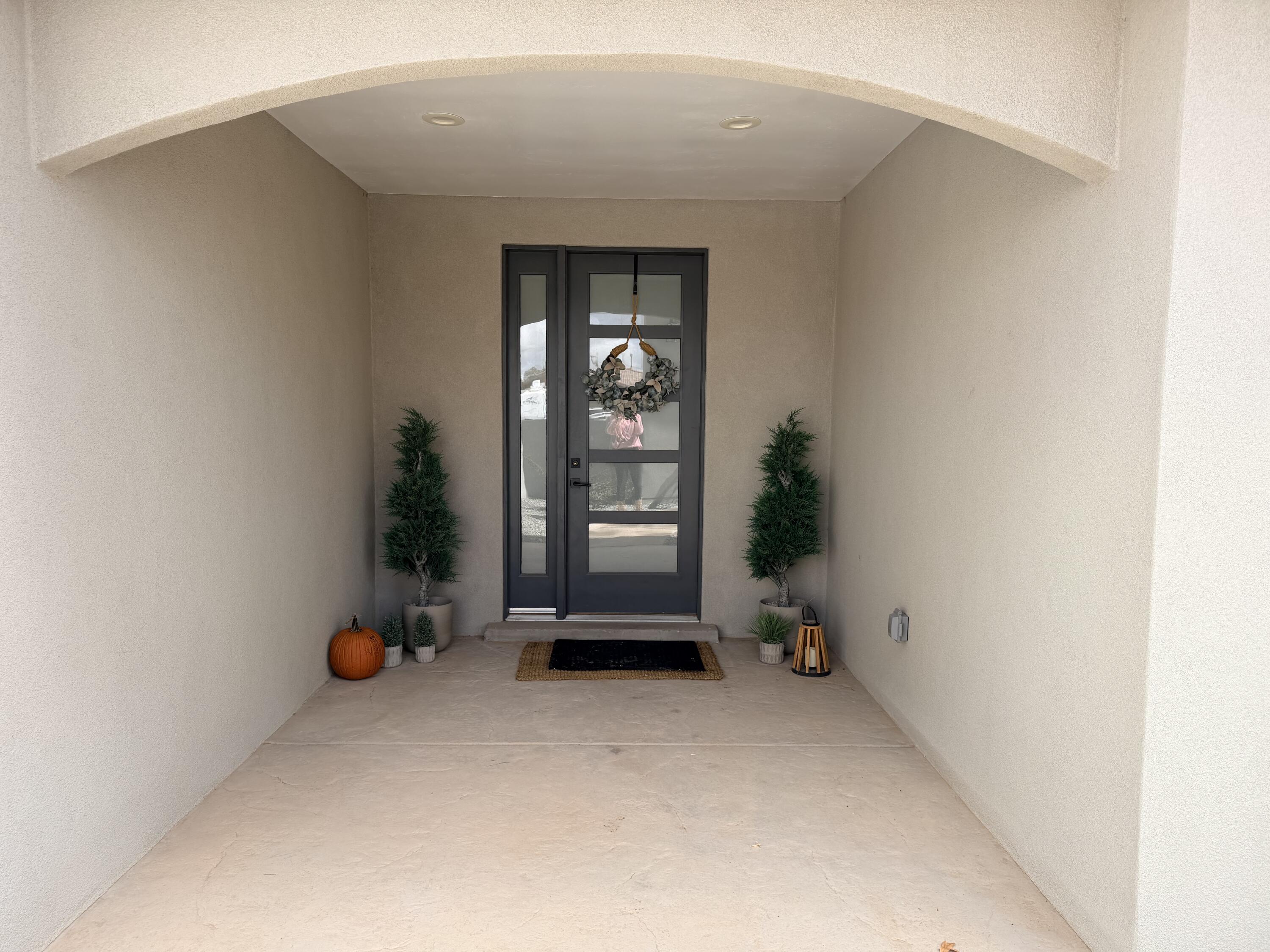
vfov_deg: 56.8
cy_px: 476
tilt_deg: -5.1
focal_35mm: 24
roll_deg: -0.4
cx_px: 635
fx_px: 881
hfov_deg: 71.6
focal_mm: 6.76
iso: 80
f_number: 1.78
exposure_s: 1/1211
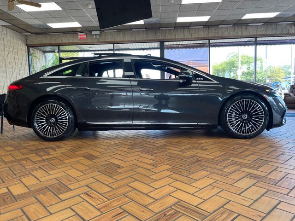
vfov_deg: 53.1
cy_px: 110
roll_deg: +1.9
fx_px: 222
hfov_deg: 67.3
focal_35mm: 26
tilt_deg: -4.9
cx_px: 148
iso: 50
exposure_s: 1/120
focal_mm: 4.2
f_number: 1.6
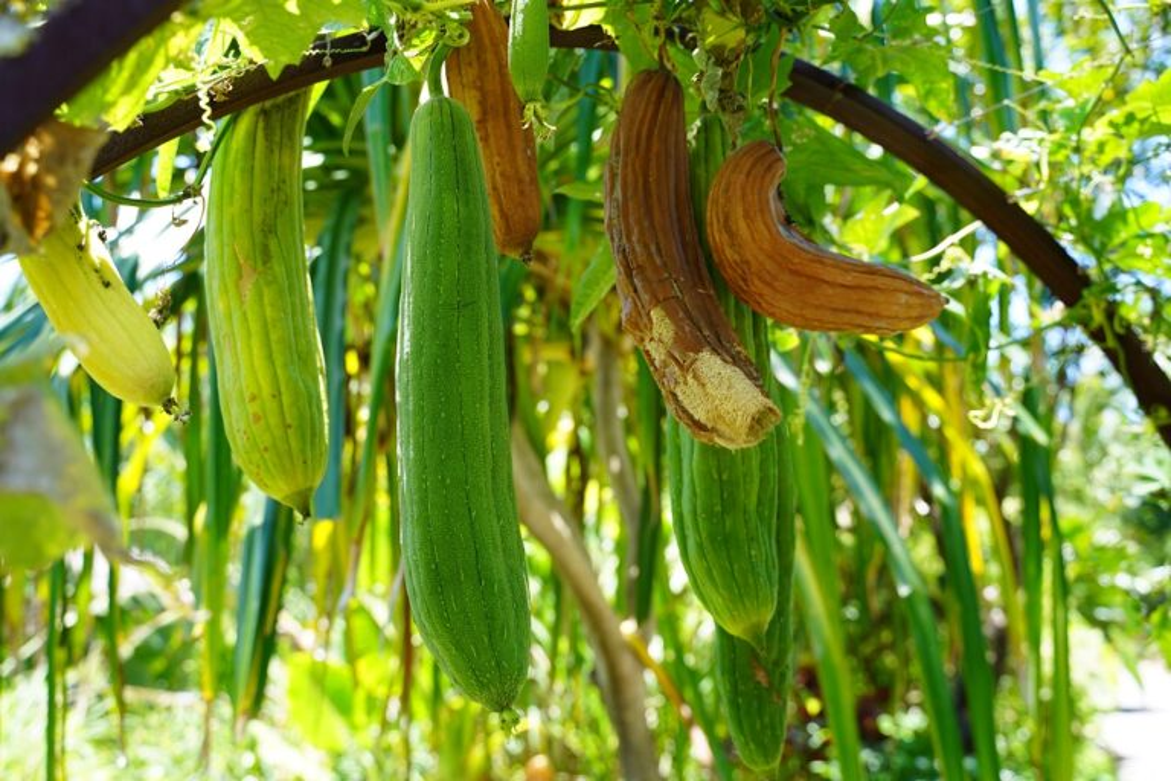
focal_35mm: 41
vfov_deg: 32.6
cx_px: 586
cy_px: 390
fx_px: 1334
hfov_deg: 47.4
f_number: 4.5
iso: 100
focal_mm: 41
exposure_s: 1/80
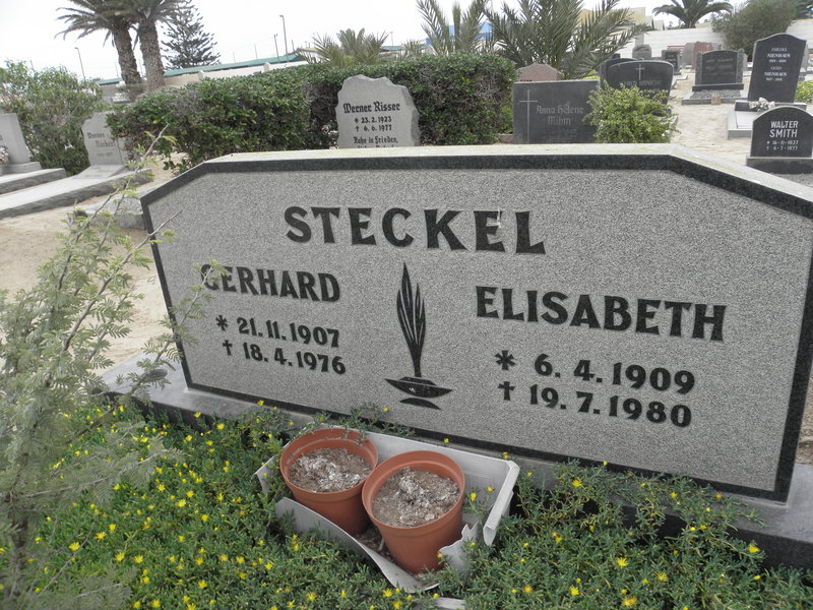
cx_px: 406
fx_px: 611
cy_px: 305
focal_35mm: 26
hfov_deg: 67.3
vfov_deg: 53.1
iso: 64
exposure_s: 1/60
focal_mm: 4.6
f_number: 5.6
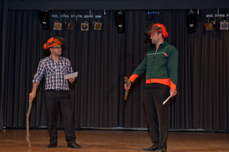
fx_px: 445
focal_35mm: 70
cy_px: 76
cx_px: 114
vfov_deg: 19.4
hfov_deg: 28.9
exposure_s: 1/160
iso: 800
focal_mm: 70
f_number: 5.6
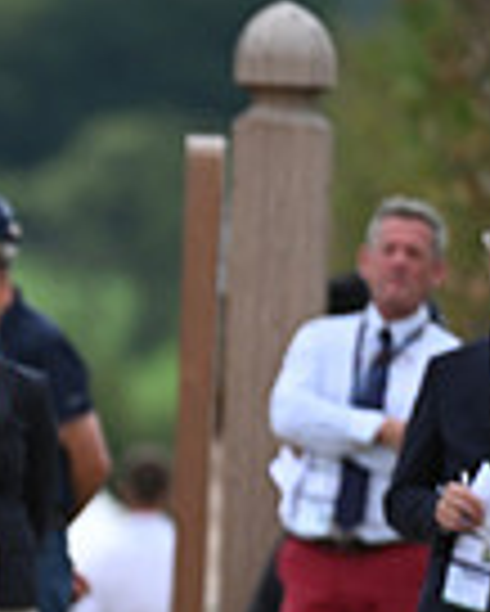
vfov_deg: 1.2
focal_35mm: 1602
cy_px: 682
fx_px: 29008
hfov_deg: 1.0
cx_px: -724
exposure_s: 1/1600
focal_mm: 400
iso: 500
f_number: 5.6
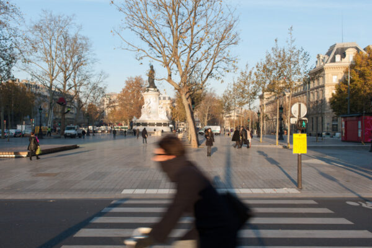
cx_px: 186
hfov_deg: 54.4
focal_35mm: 35
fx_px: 362
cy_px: 124
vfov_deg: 37.9
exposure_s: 1/60
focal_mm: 35
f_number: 11
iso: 200
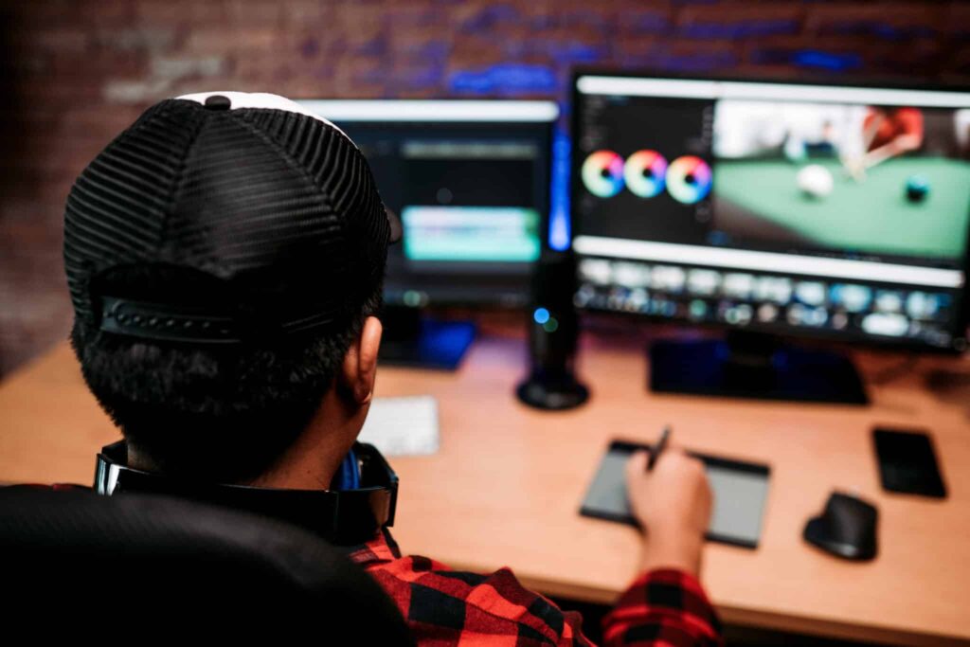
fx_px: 943
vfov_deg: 37.9
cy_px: 324
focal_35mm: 35
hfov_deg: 54.4
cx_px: 485
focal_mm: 35
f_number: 2
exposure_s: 1/60
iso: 200
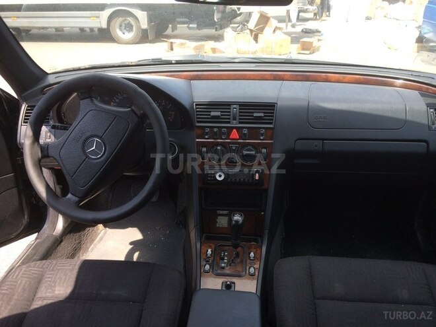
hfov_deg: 61.7
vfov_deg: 48.2
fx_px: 365
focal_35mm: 29
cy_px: 164
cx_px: 218
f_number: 2.2
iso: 32
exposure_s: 1/275
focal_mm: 4.15
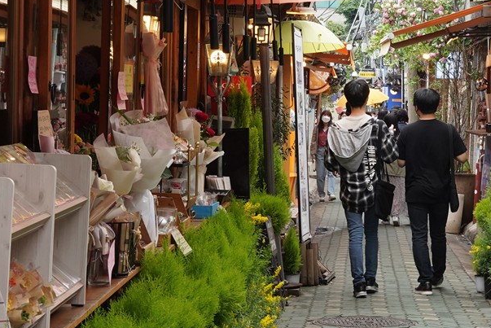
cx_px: 419
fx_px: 1583
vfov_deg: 11.8
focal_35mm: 116
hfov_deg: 17.4
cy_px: 127
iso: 640
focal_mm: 35
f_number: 10
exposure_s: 1/100
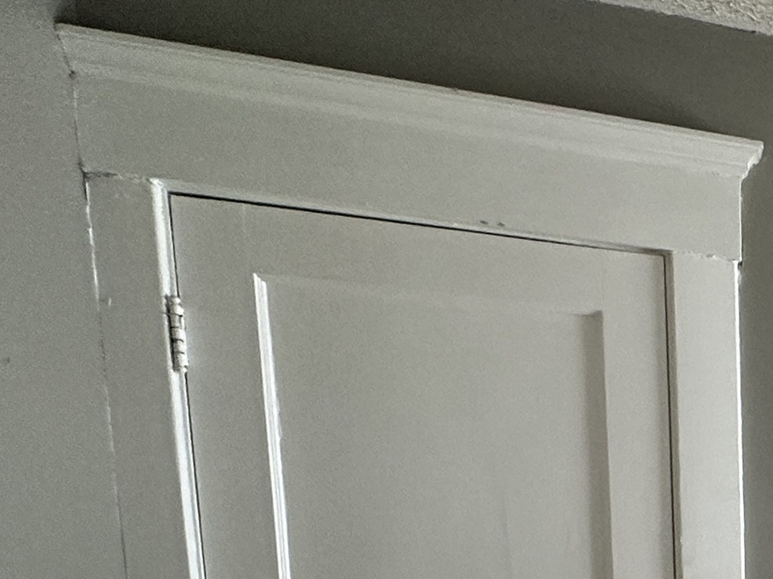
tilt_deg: -8.6
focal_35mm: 52
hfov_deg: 27.5
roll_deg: -1.7
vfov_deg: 23.6
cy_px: 812
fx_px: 1161
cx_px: 1110
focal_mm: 2.22
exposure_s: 1/99
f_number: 2.2
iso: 250
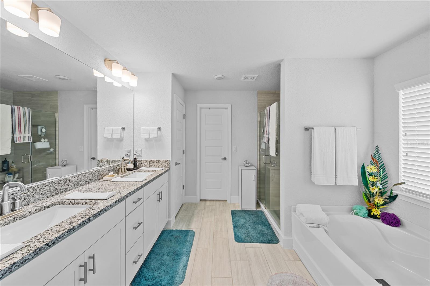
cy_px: 143
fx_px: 143
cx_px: 215
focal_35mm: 12
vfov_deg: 90.0
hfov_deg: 112.6
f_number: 9
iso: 100
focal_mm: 12
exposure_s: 2.5
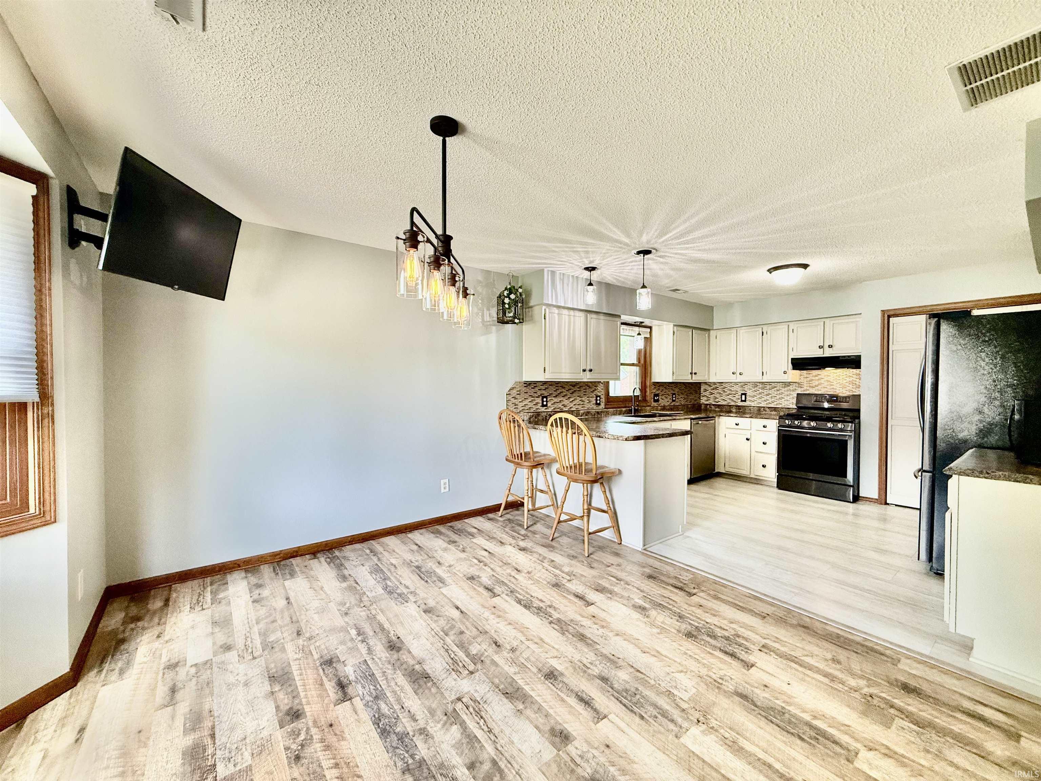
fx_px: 421
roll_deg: -0.1
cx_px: 520
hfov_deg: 102.1
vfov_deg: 85.7
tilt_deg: +0.0
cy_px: 390
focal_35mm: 14
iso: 250
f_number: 2.2
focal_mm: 2.22
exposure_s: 1/120
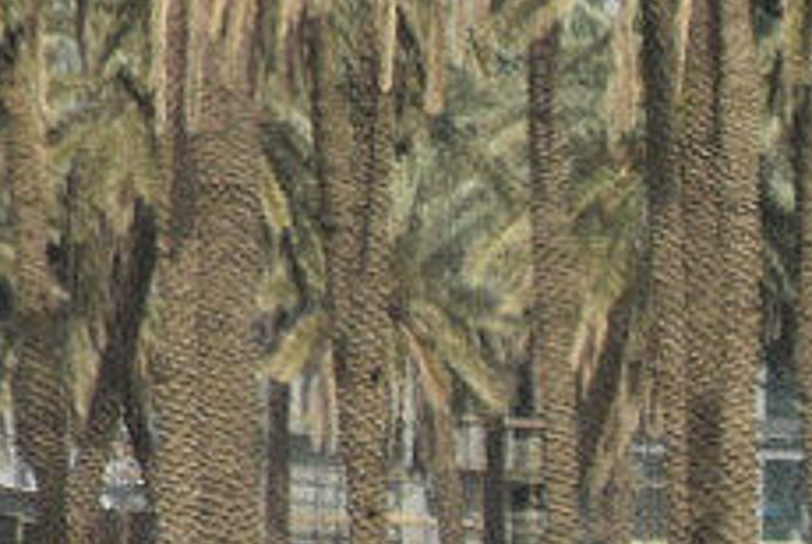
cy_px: 920
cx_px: 2108
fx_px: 32950
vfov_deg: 0.9
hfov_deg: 1.4
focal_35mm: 1459
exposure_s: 1/1000
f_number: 8
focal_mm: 140
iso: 320
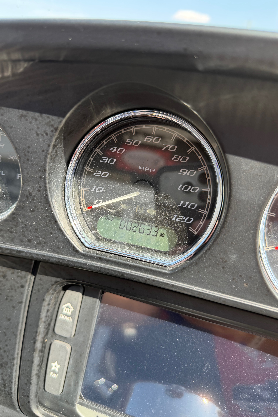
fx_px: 290
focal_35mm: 25
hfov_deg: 51.3
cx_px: 134
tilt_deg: -24.8
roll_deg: -6.6
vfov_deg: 71.5
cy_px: 209
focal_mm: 6.76
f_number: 1.78
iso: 100
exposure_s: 1/547
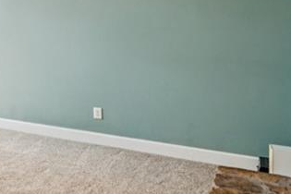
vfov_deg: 25.5
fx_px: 420
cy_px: 38
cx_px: -162
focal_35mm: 52
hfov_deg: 26.1
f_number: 5.6
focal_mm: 16
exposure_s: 1/160
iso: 400
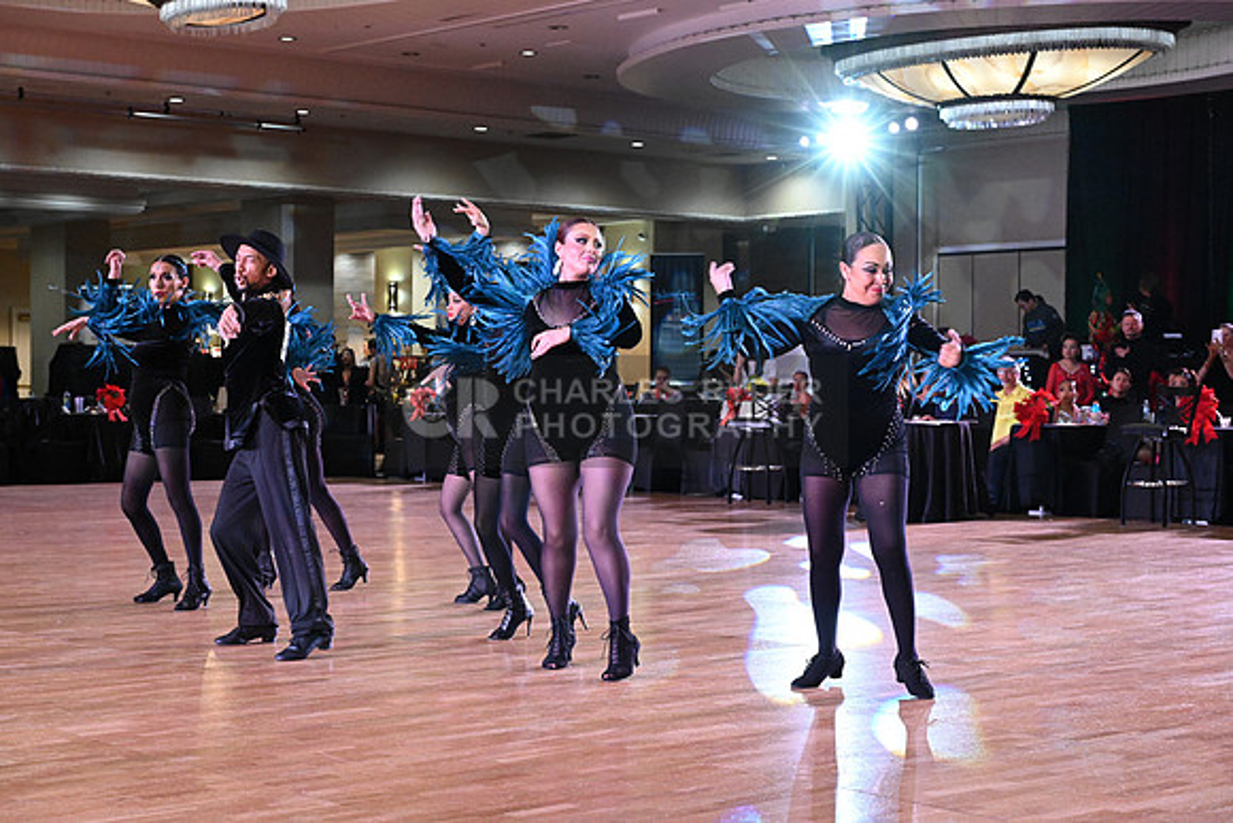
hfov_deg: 33.4
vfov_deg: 22.6
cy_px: 412
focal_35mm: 60
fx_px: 2055
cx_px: 616
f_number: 5.6
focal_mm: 60
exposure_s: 1/320
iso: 6400
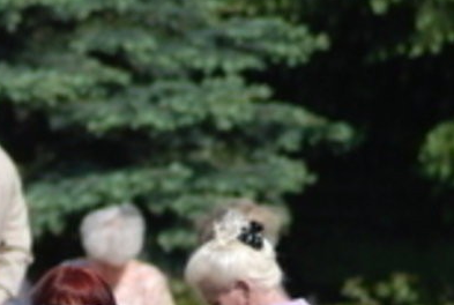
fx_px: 18505
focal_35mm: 1464
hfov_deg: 1.4
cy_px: 433
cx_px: 24
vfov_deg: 0.9
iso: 250
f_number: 5.6
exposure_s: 1/1000
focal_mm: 300
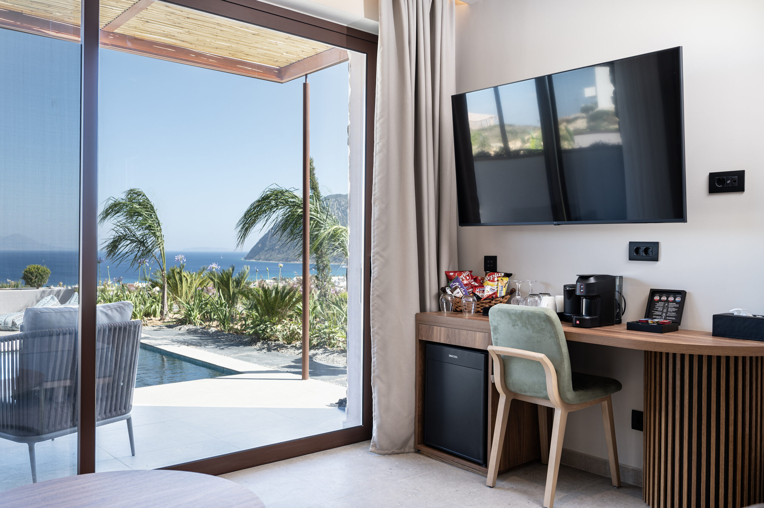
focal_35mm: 30
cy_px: 254
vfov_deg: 43.5
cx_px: 382
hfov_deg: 62.0
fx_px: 636
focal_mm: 30
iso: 200
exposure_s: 1/160
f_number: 4
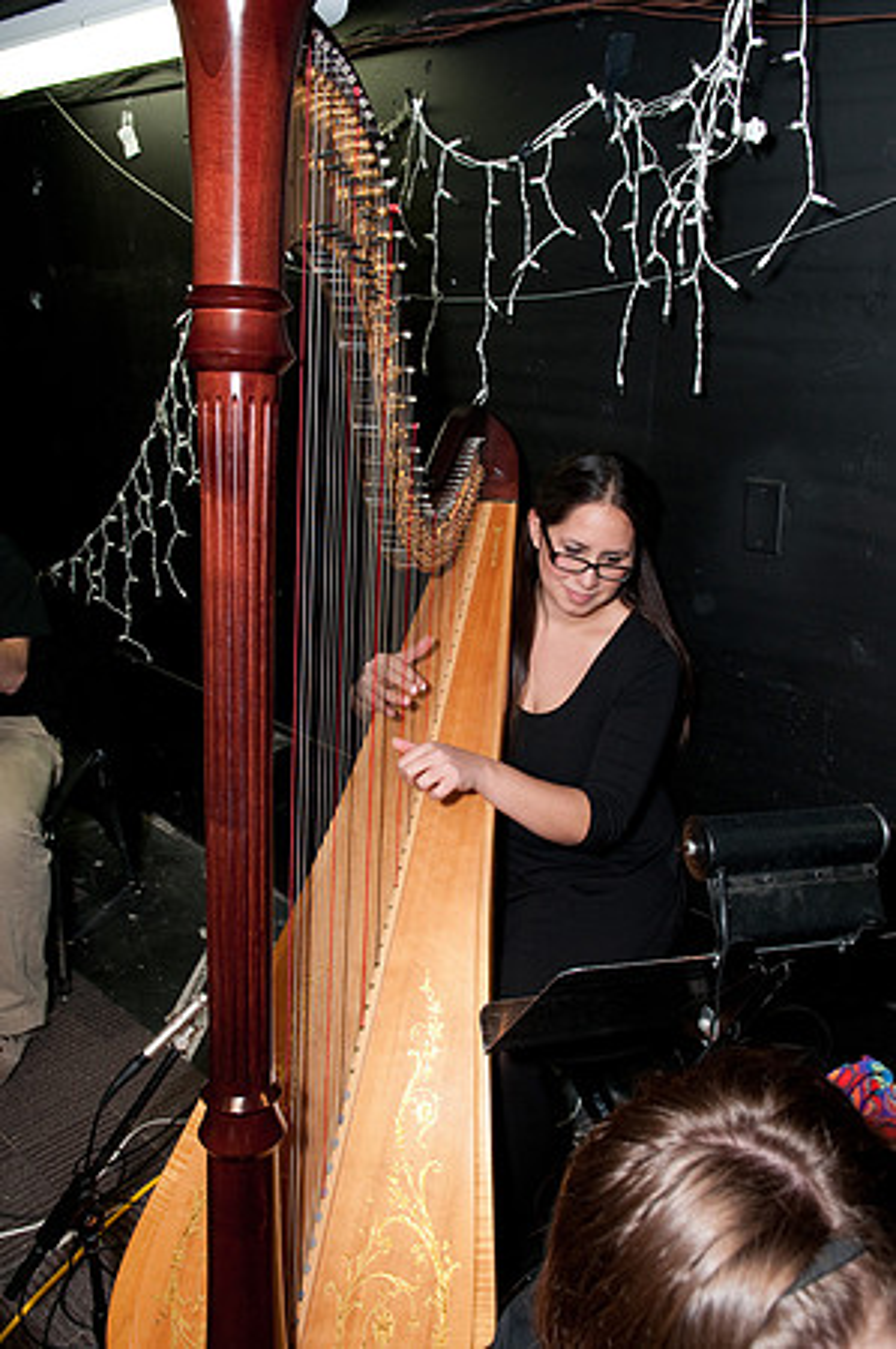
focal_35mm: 30
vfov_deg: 62.0
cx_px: 448
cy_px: 674
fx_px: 1123
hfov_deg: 43.5
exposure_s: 1/60
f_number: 5.6
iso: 400
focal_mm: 20
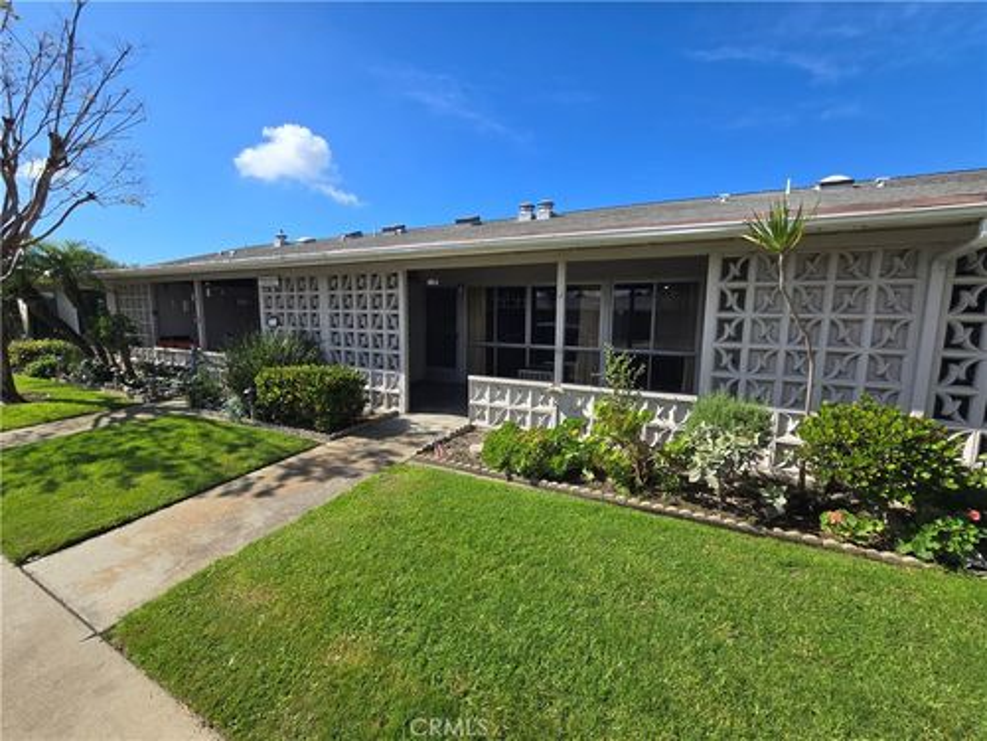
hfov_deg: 106.2
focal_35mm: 13
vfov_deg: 89.9
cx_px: 494
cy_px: 370
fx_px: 371
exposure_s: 1/1989
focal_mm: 2.2
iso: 50
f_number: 2.2
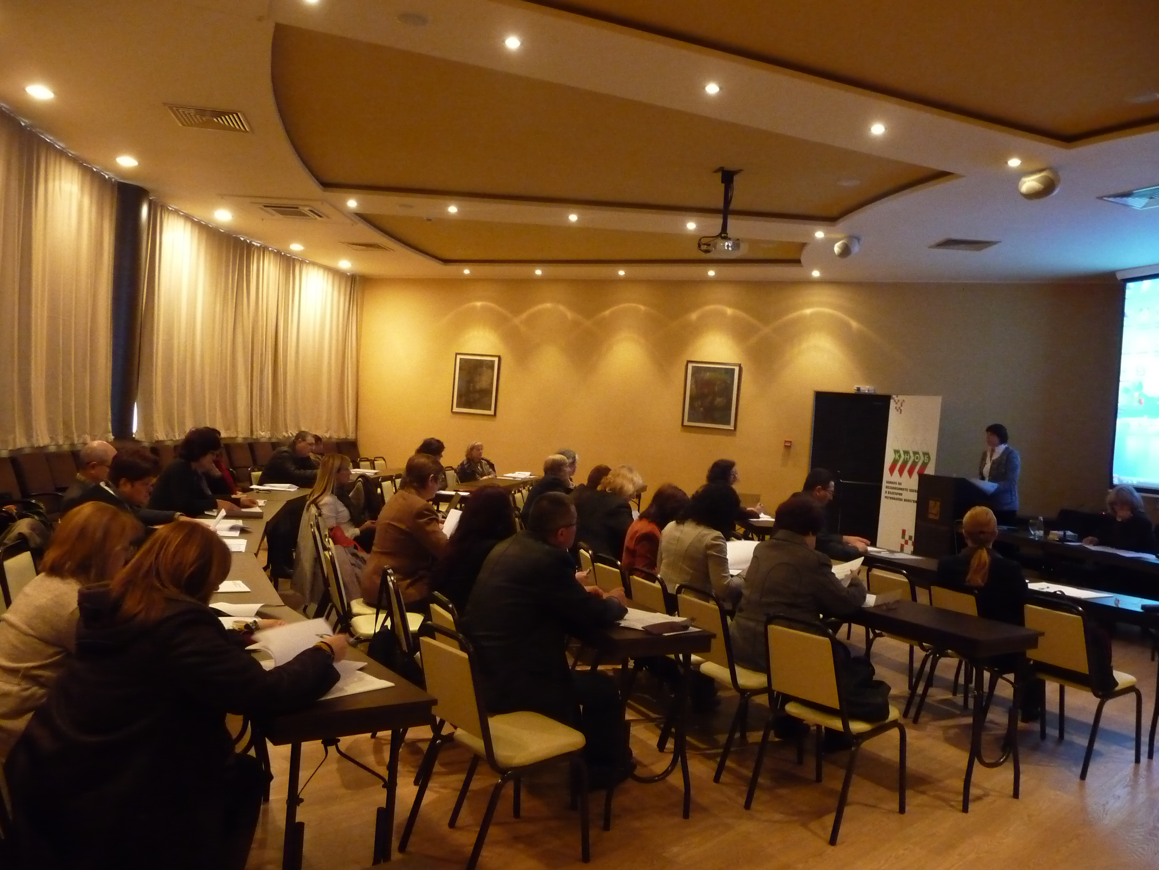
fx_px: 937
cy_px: 435
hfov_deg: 63.4
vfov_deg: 49.7
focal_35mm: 28
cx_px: 580
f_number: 3.3
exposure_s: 1/15
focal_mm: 4.7
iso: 800
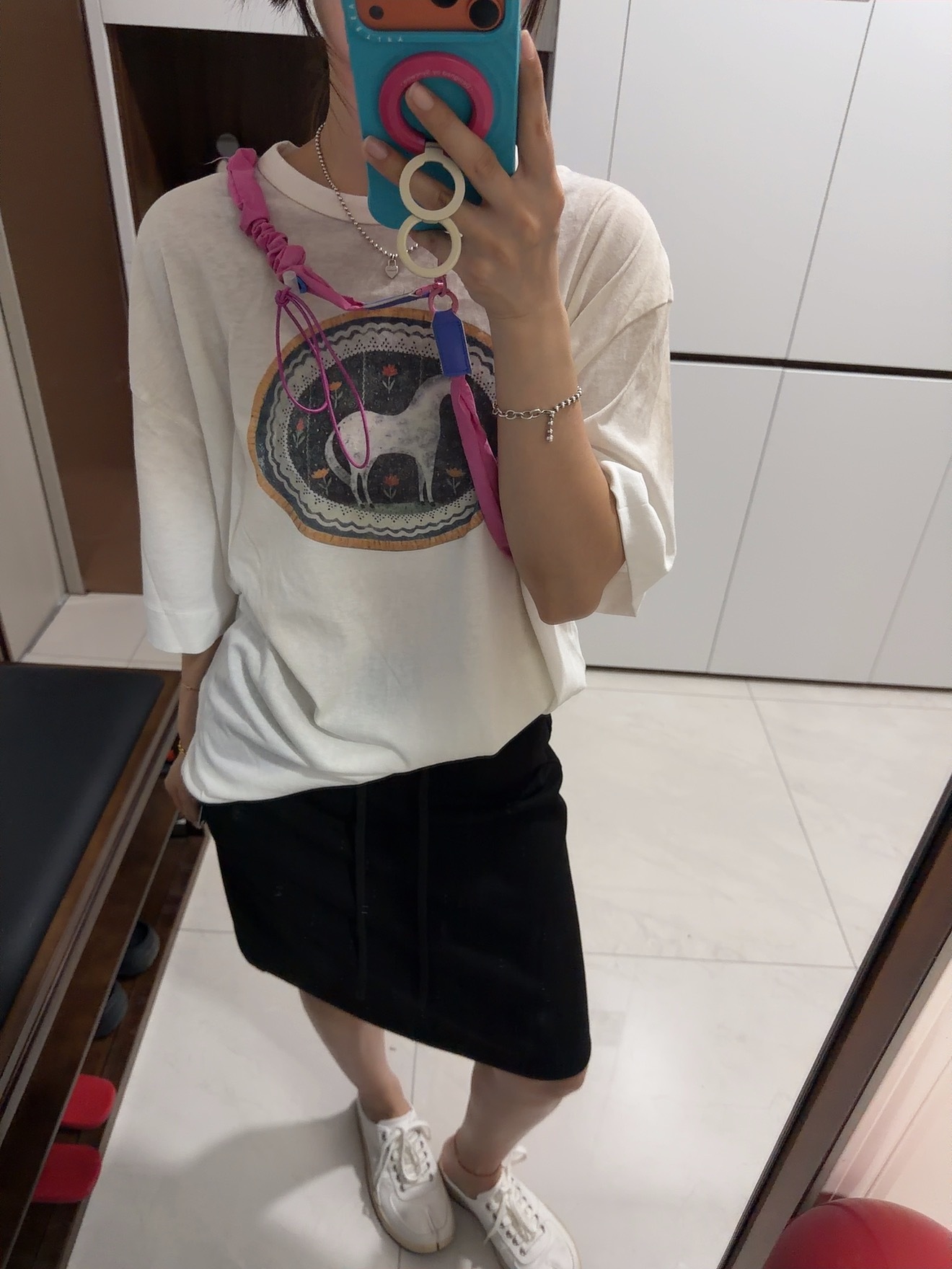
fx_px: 880
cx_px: 476
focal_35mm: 24
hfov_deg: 56.8
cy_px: 634
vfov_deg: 71.6
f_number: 1.78
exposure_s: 1/35
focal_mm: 6.76
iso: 1000
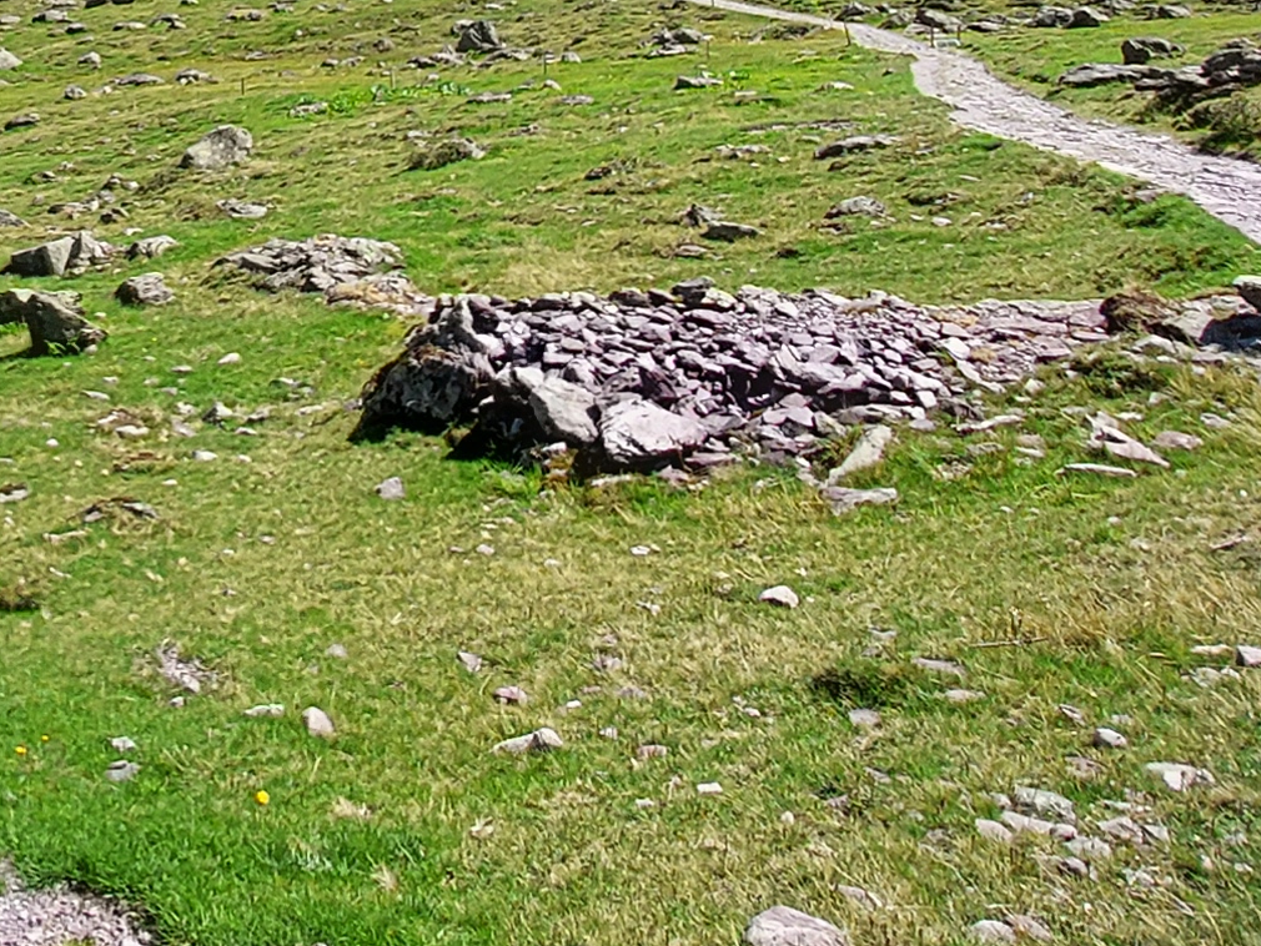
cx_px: 22
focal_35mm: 42
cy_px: -117
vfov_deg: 30.4
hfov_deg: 39.8
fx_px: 1530
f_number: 2.2
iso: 64
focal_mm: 1.42
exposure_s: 1/938
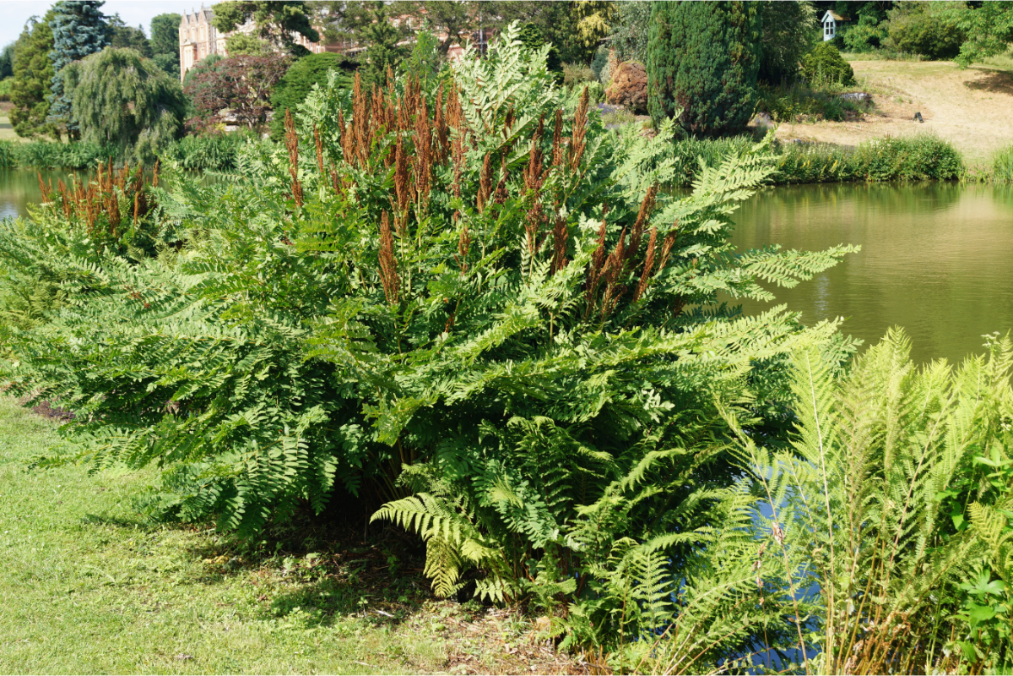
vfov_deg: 29.9
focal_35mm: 45
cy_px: 338
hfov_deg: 43.6
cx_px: 506
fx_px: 1266
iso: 100
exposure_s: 1/100
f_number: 9
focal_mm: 30
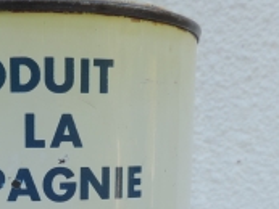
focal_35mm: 83
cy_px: 278
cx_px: 24
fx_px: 669
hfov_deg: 22.9
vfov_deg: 16.7
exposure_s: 1/80
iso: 80
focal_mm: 4.3
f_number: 4.2
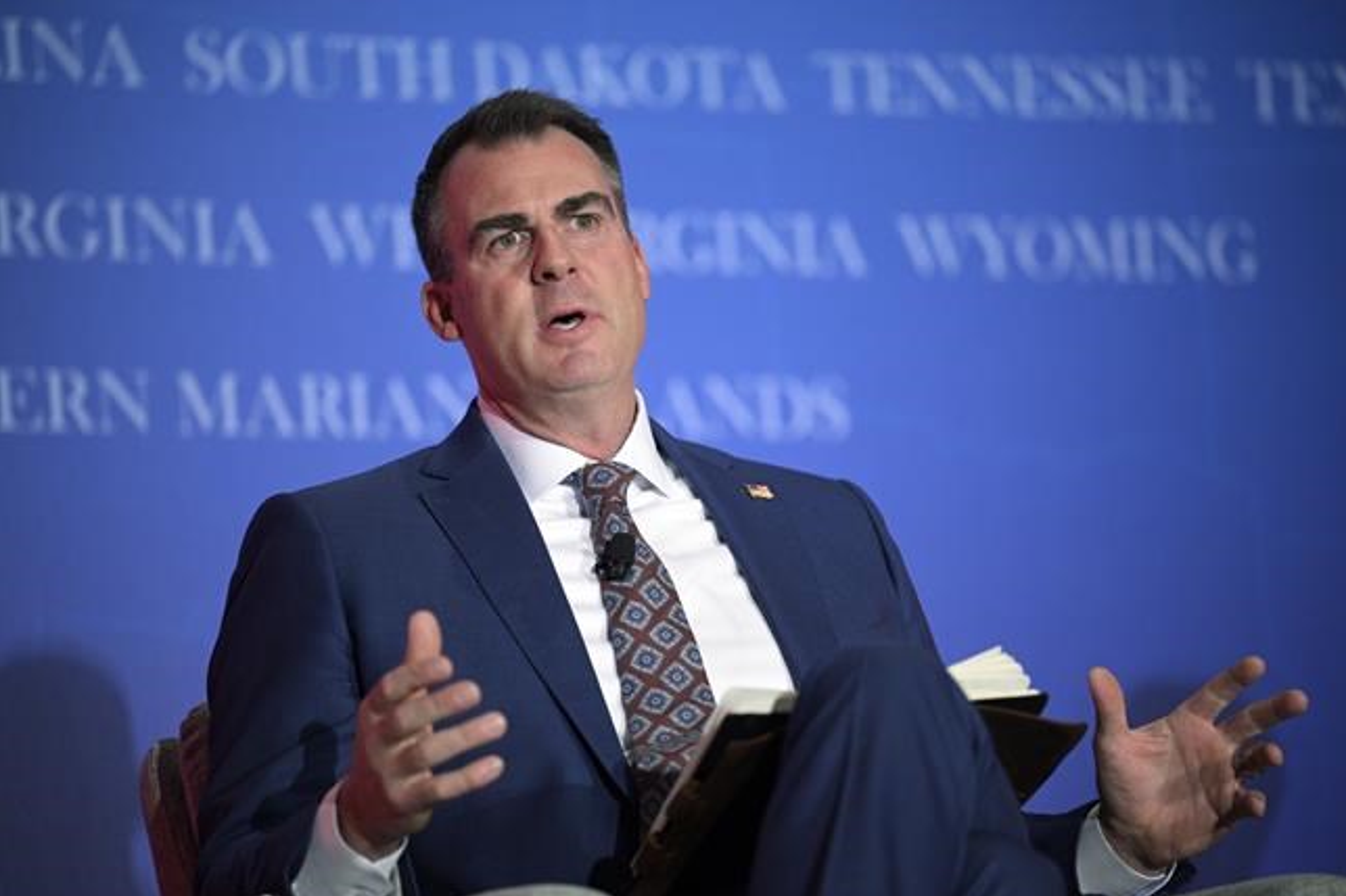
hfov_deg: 10.2
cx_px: 677
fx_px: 7550
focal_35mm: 202
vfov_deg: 6.8
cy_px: 450
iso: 3200
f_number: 2.8
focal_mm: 200
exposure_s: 1/400
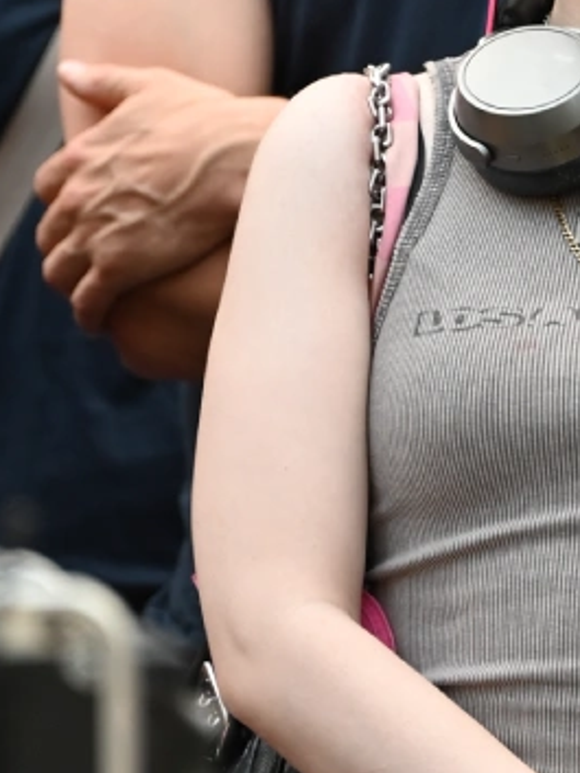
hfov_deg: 1.7
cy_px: -71
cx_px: 650
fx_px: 20094
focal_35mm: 900
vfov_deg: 2.2
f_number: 2.8
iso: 560
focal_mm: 200
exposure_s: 1/250
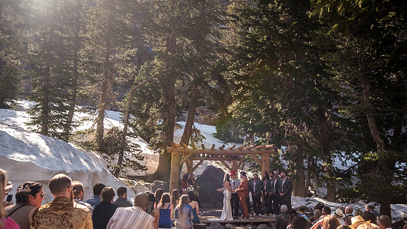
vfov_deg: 37.8
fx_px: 335
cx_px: 206
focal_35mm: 31
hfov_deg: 62.6
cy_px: 119
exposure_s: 1/1250
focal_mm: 18
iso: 250
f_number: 2
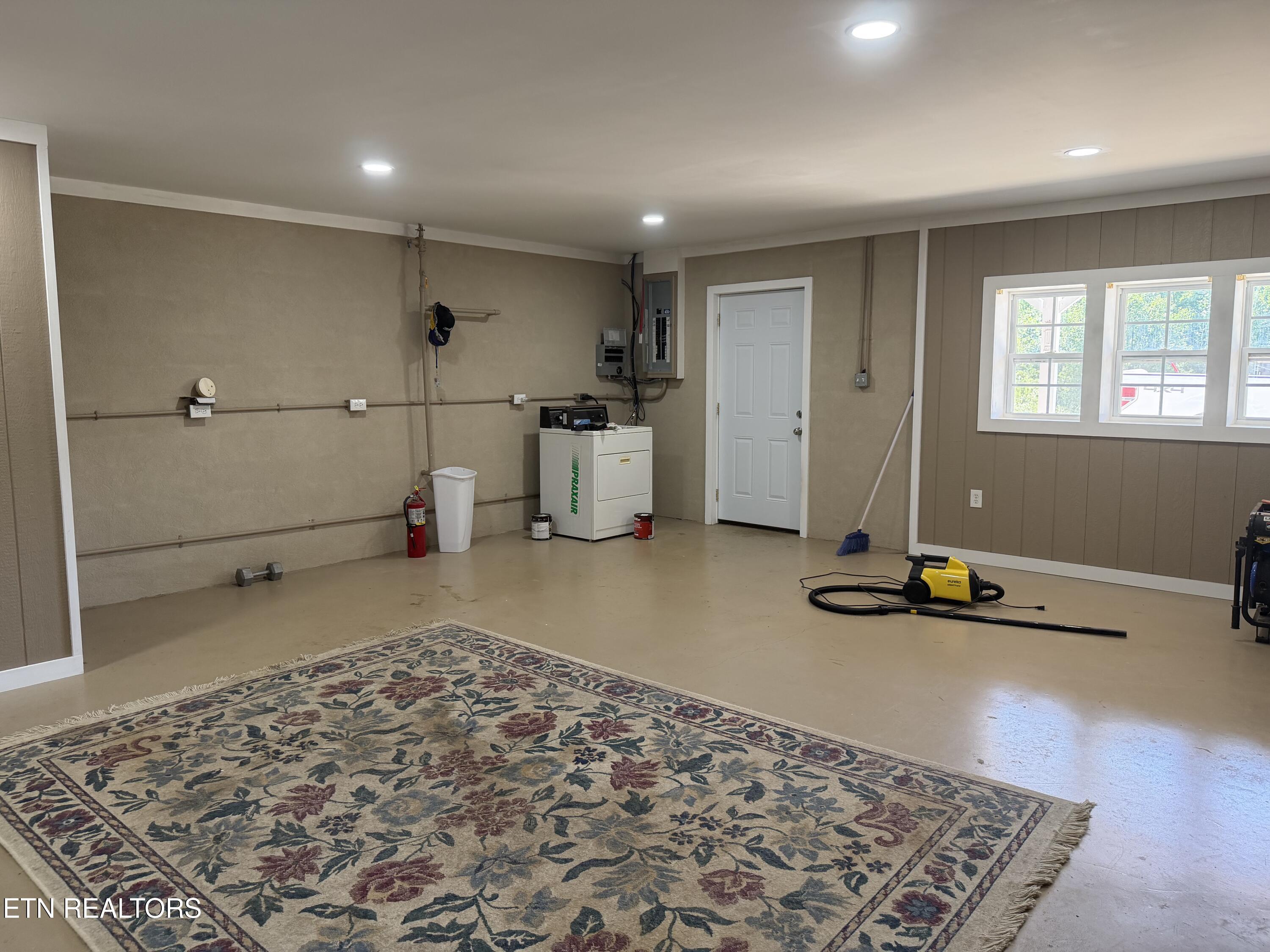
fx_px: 881
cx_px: 635
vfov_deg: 56.8
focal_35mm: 24
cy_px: 476
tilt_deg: -6.9
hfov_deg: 71.6
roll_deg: +0.8
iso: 200
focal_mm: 6.76
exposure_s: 1/87
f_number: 1.78
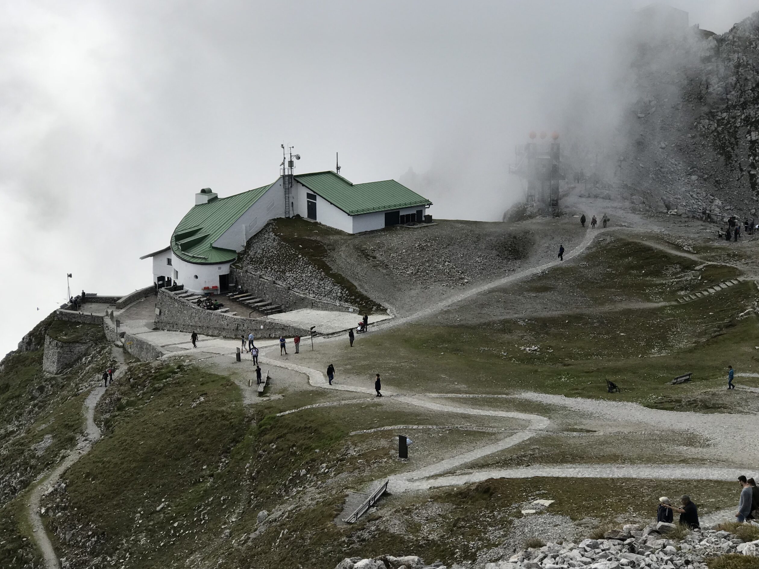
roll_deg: -0.9
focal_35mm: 58
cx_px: 386
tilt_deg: -14.9
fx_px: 1272
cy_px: 280
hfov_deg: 33.2
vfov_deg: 25.2
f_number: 2.8
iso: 20
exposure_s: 1/1546
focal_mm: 6.6
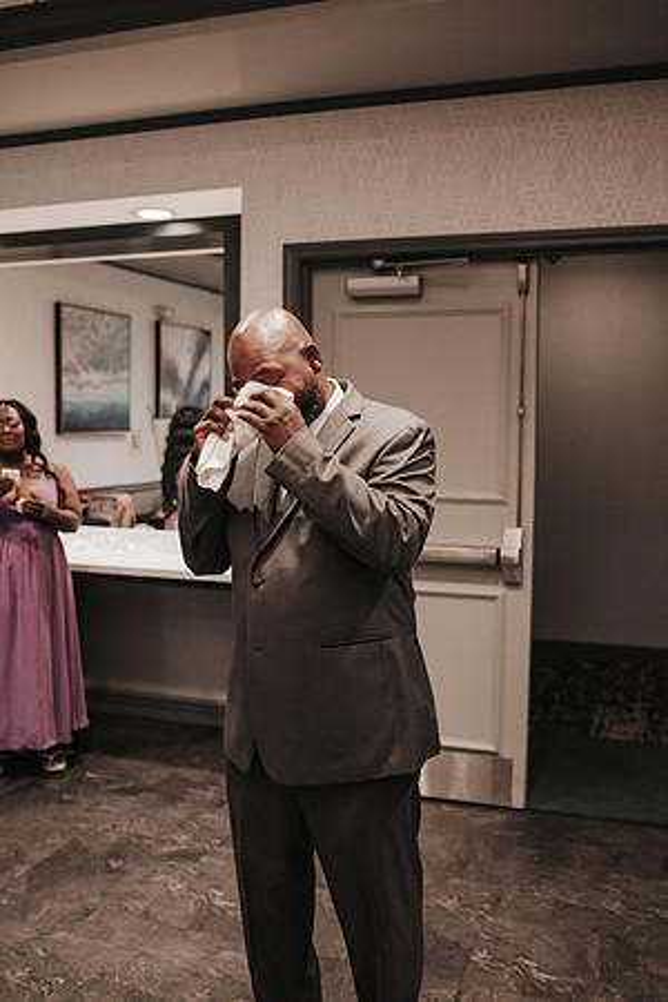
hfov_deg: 37.9
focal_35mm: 35
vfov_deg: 54.4
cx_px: 334
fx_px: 974
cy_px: 501
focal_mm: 35
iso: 1000
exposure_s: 1/640
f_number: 3.2
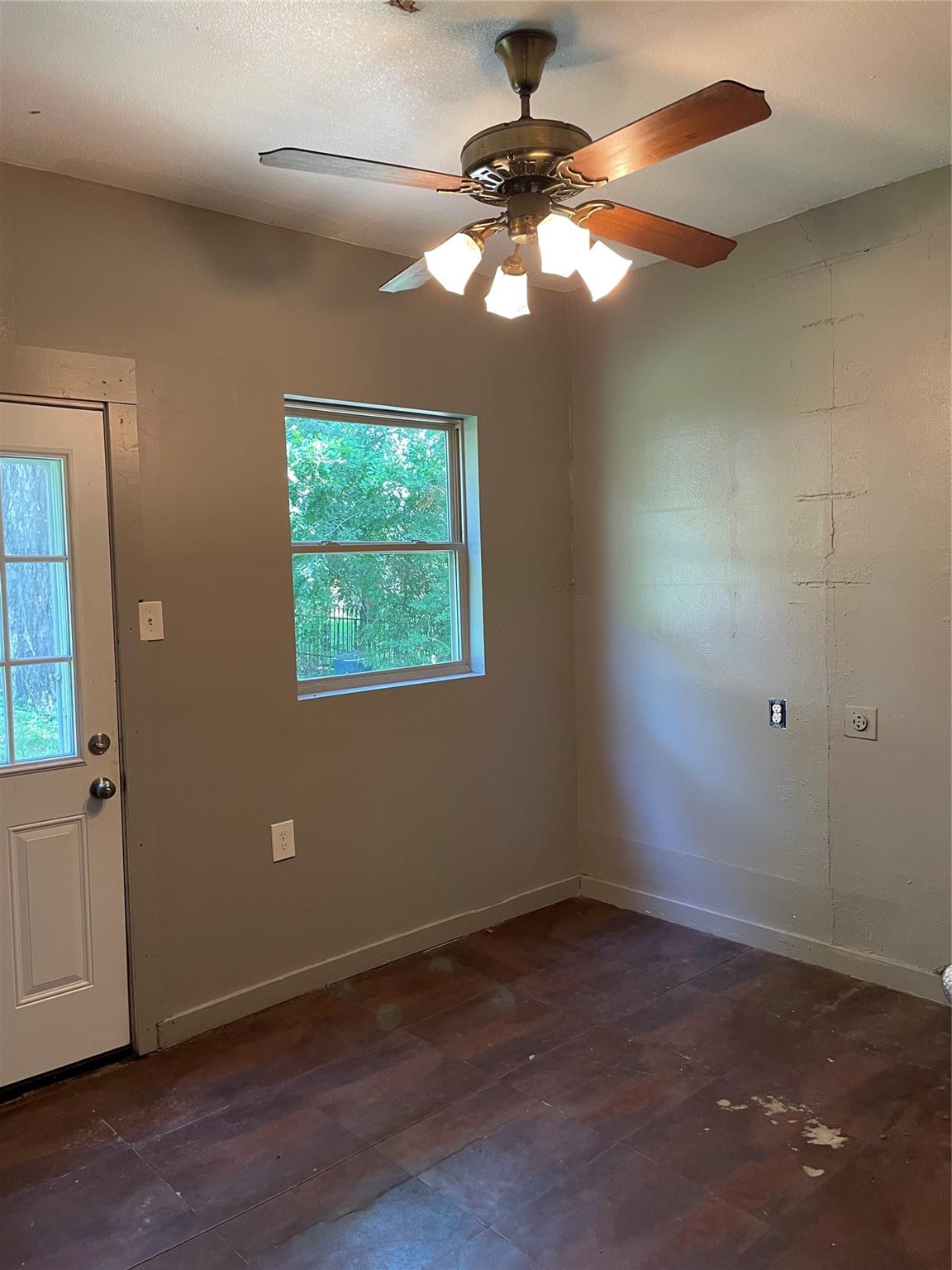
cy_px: 635
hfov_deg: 53.1
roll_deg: +3.9
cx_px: 476
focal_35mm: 26
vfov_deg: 67.3
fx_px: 953
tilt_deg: -1.6
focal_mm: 4.2
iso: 160
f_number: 1.6
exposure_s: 1/60
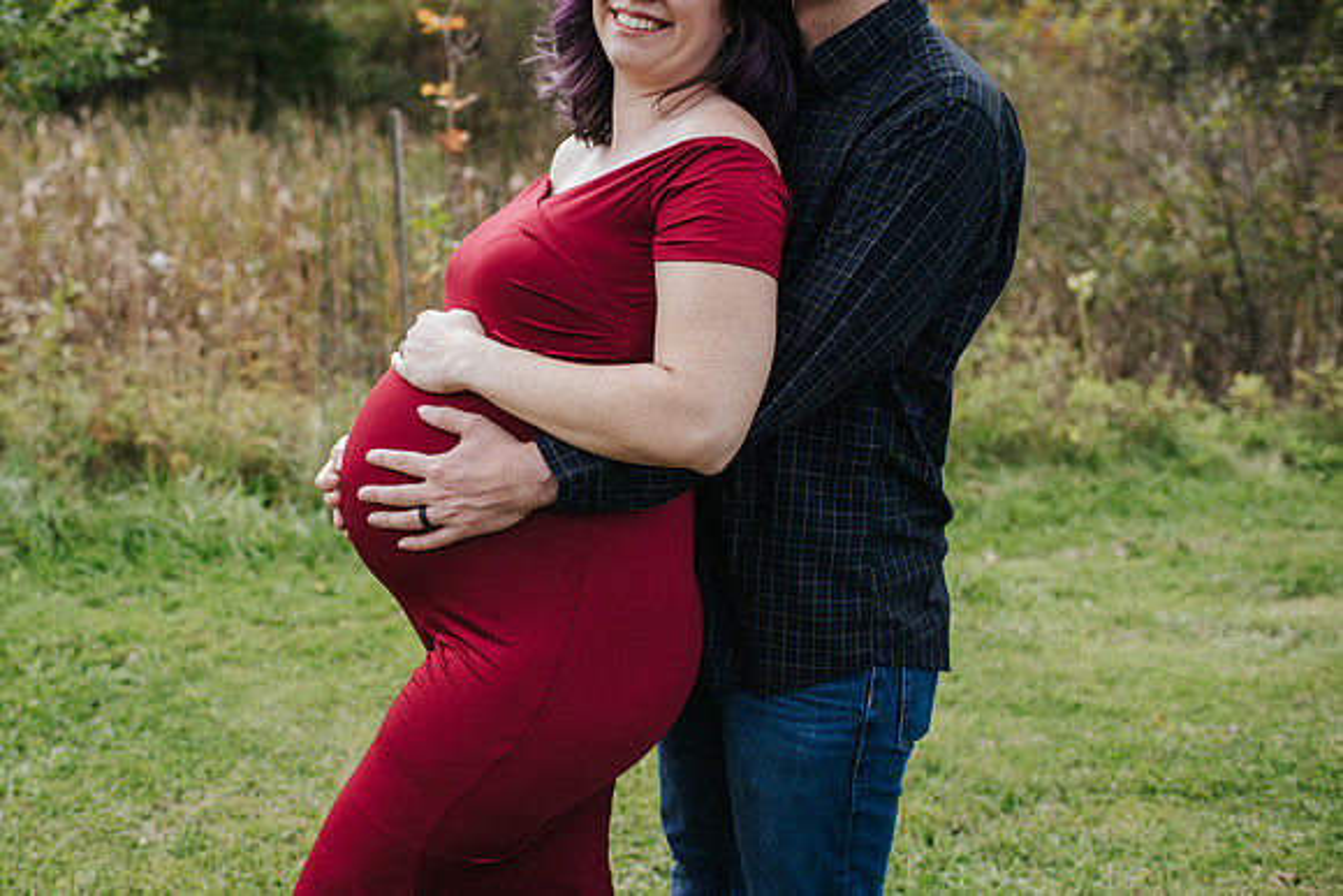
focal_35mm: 40
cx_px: 566
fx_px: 1511
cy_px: 448
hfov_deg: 47.7
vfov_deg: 33.0
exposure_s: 1/800
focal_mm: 35
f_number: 3.2
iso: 360
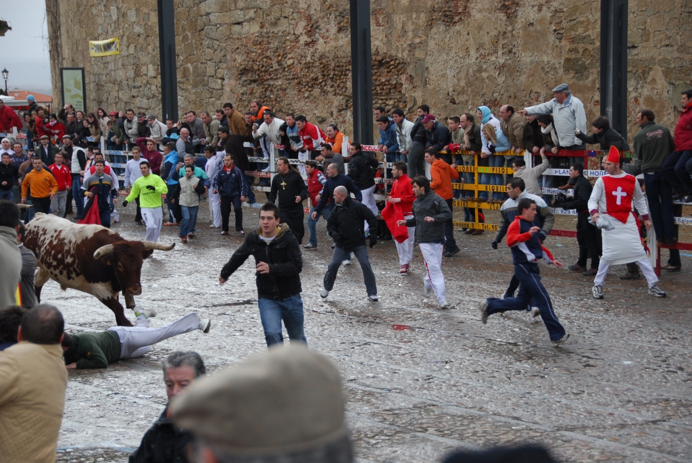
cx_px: 346
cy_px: 232
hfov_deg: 21.9
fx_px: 1789
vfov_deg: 14.7
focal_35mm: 93
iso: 110
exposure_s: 1/250
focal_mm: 62
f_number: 4.8
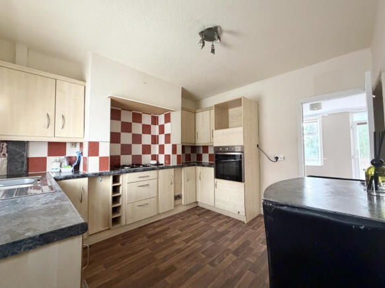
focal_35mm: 14
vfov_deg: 85.7
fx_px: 156
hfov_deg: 102.1
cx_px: 192
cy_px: 144
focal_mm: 2.22
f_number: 2.2
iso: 640
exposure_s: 1/50
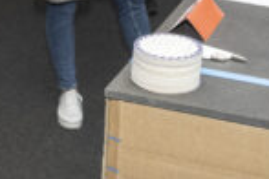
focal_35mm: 125
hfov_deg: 16.4
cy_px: -214
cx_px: 134
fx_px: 934
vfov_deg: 9.9
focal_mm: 24
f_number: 4.5
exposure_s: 1/50
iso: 1000
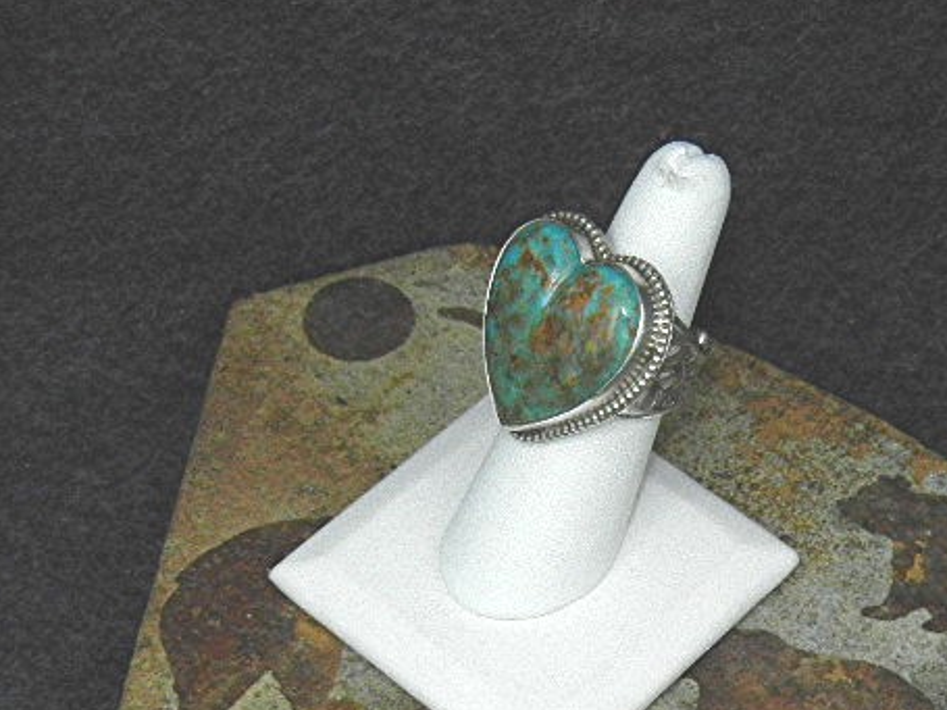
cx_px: 614
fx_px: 2270
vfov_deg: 17.7
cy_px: 487
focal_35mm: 83
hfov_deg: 23.5
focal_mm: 10.6
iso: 800
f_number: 8
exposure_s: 1/30
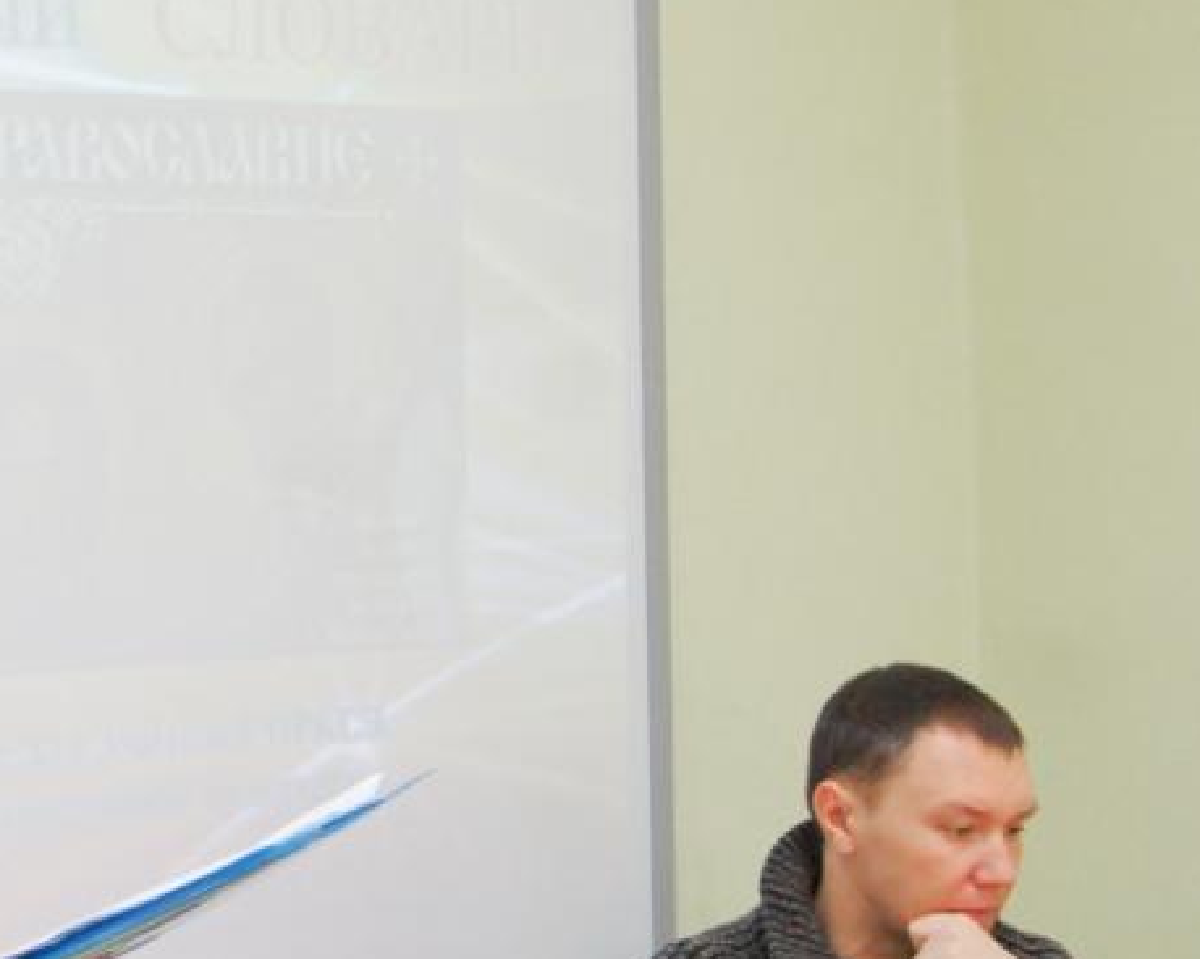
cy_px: 612
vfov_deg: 12.2
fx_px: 4473
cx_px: 102
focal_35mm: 126
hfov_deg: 15.1
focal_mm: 40
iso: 1250
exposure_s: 1/60
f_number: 5
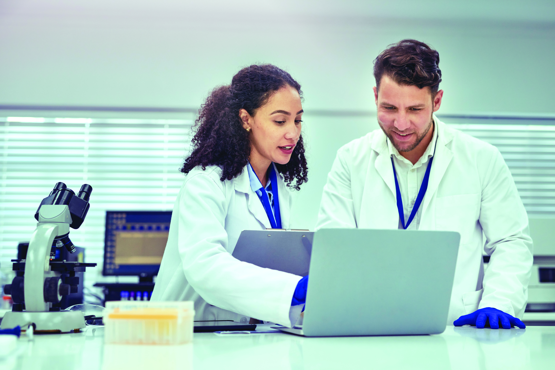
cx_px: 278
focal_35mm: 50
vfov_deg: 27.0
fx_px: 771
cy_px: 185
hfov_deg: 39.6
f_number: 2.2
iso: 400
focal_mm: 50
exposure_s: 1/800
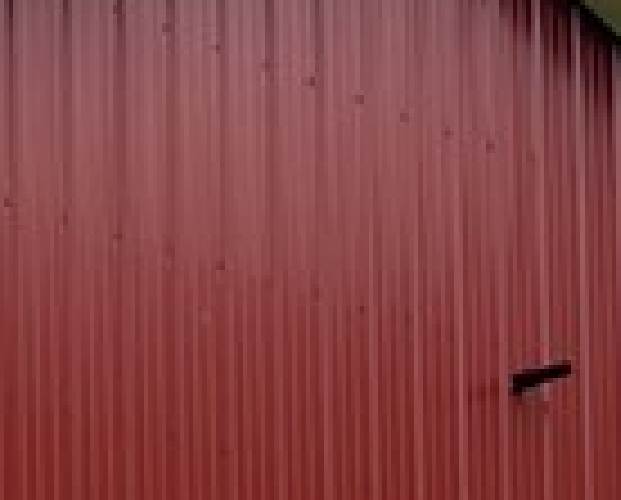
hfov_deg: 10.1
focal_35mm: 188
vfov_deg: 7.9
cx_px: -68
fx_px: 3463
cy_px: 955
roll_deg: +1.4
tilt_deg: +5.9
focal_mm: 5.7
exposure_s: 1/853
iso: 50
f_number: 1.5
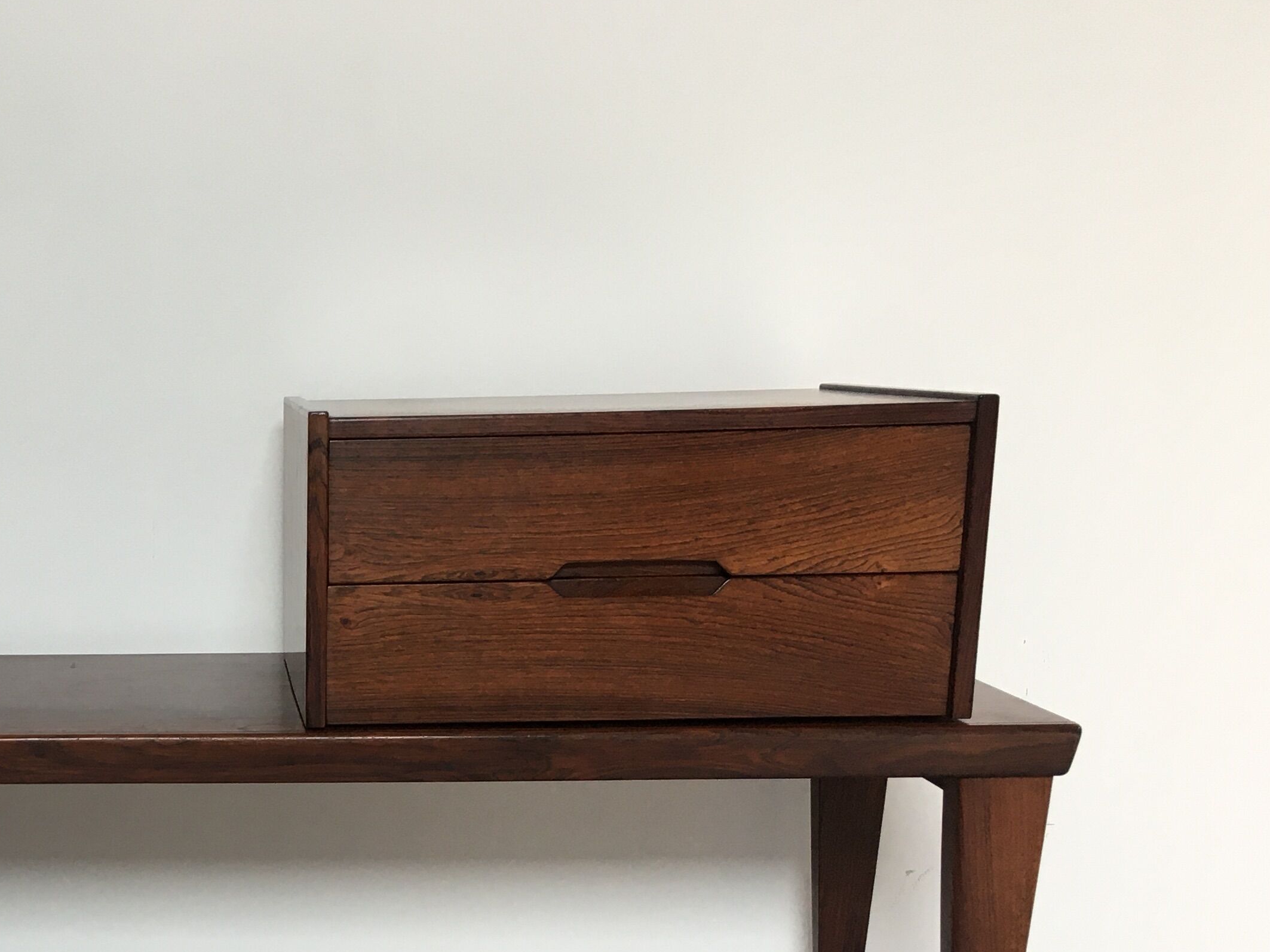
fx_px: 2018
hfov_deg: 33.1
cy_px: 849
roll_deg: +0.4
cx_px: 115
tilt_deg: -13.8
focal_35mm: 55
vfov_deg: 25.7
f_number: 2.2
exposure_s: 1/33
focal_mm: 4.15
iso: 32
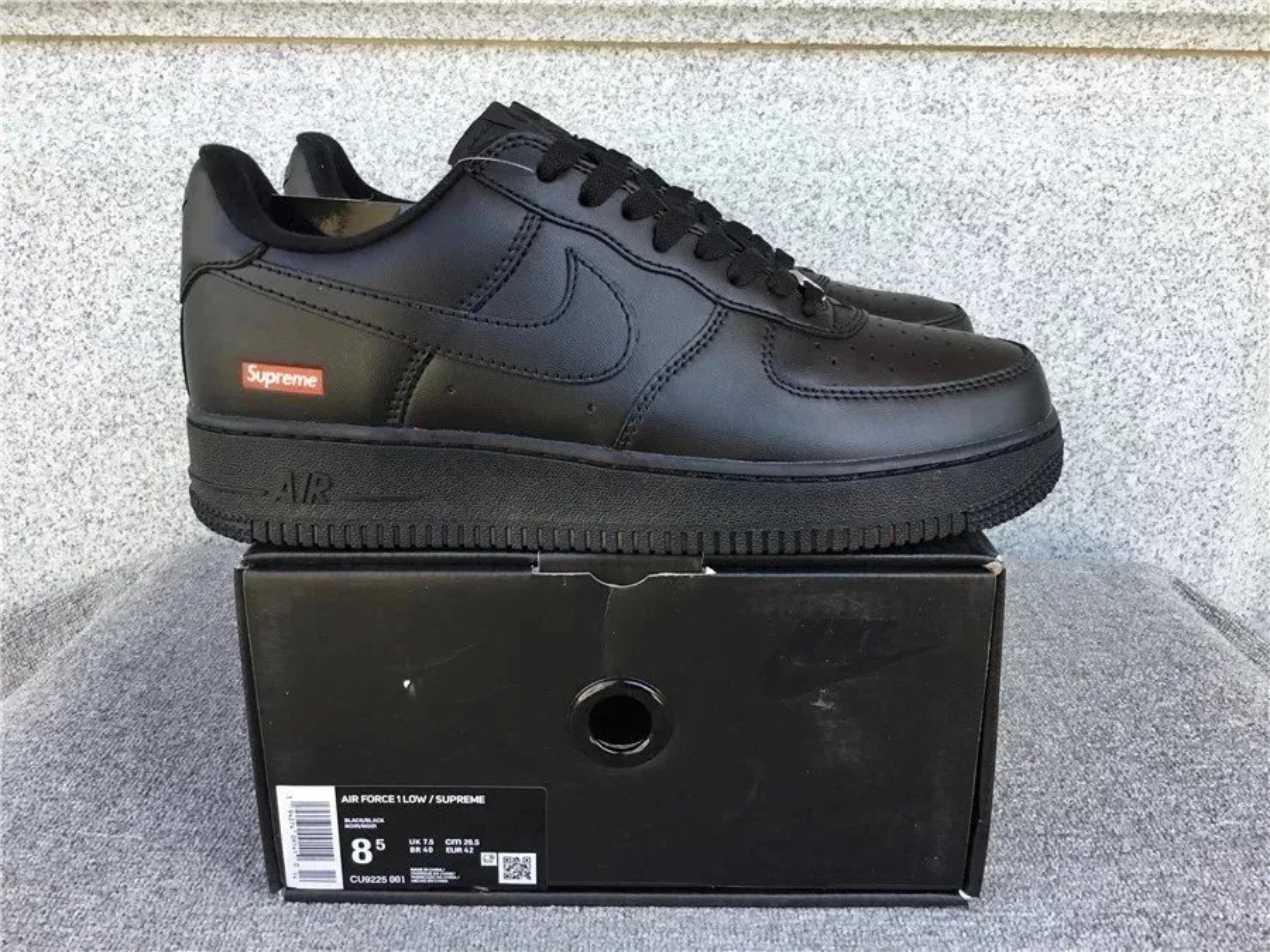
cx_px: 635
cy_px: 476
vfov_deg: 45.4
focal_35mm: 31
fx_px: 1137
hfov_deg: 58.4
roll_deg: -0.2
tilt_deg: -16.8
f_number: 2.4
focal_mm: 3.3
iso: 40
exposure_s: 1/100
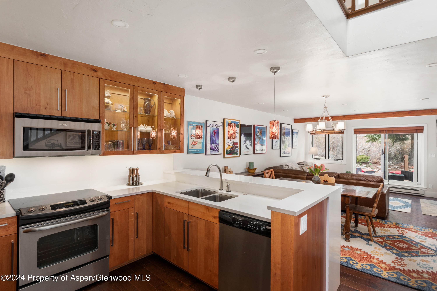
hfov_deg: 86.9
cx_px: 218
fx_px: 231
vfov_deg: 64.6
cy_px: 146
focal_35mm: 19
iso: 400
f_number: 7.1
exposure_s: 1.6
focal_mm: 19
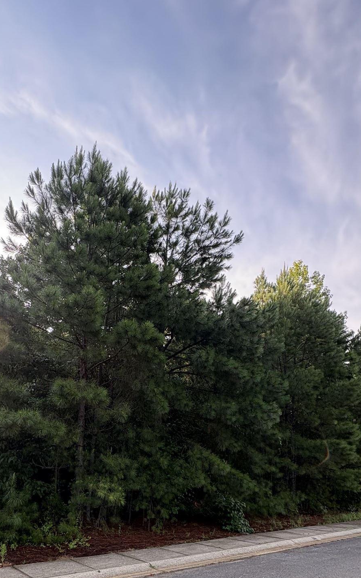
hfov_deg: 50.6
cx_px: 139
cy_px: 389
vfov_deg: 72.4
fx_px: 378
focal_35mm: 24
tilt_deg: +18.4
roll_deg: -3.2
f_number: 2.2
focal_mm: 2.22
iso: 64
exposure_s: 1/218
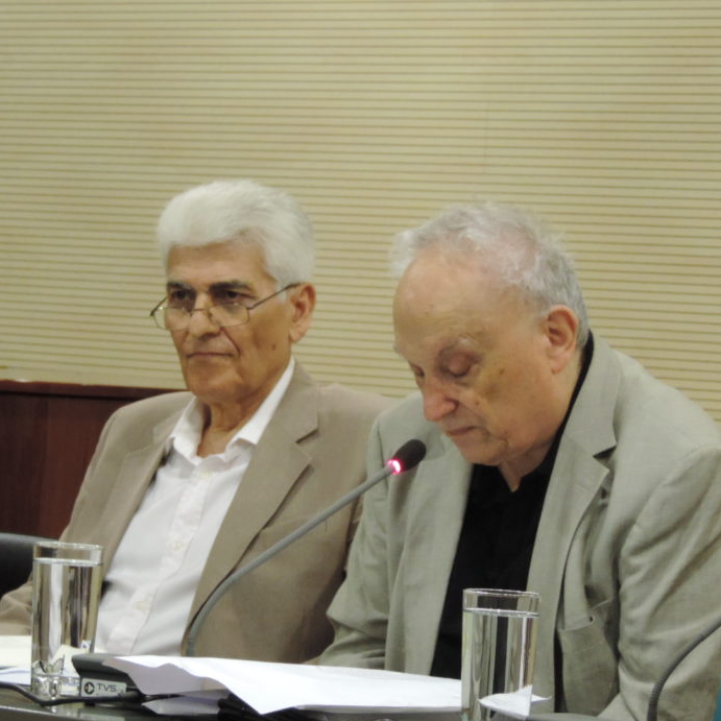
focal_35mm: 190
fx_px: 4477
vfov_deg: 9.2
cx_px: 224
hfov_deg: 9.2
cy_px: 376
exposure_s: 1/25
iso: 800
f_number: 4.4
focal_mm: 25.8
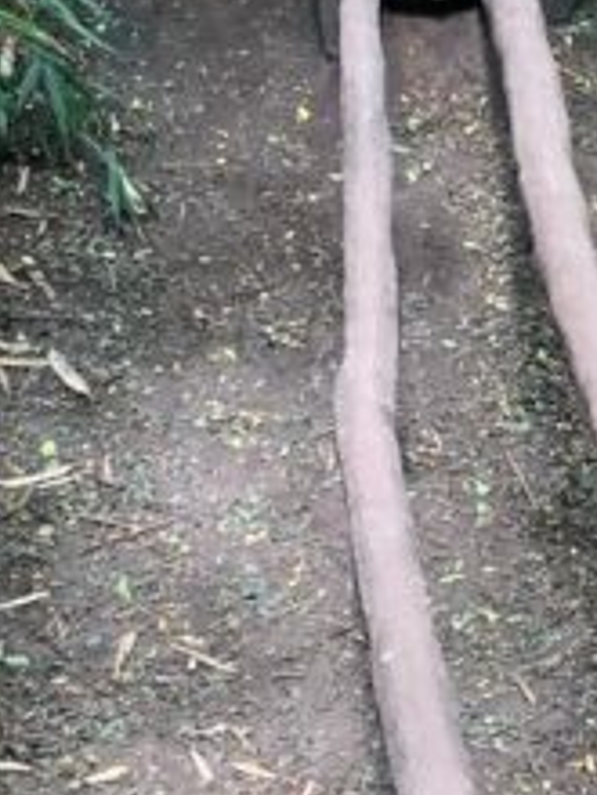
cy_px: 412
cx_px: 633
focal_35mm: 121
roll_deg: -0.4
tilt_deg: -26.5
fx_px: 2782
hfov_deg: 12.1
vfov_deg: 16.3
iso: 100
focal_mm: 4.25
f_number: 1.8
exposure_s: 1/60
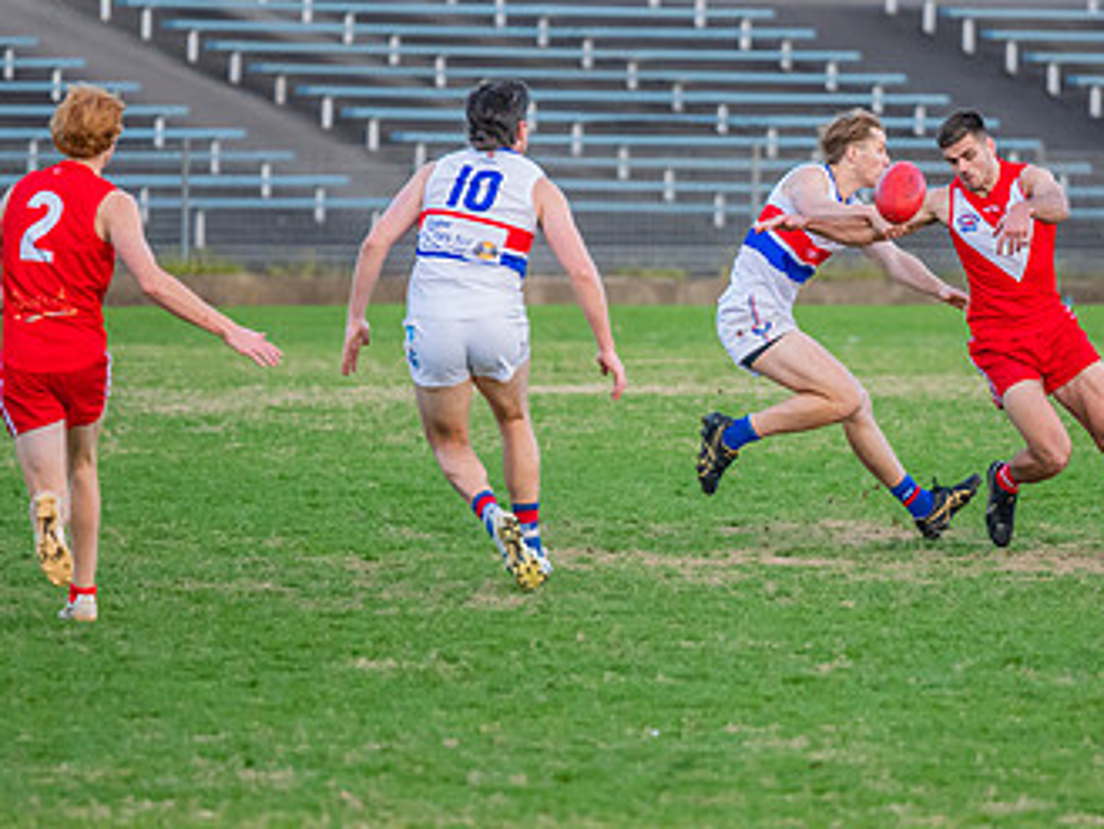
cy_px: 316
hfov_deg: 4.0
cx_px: 763
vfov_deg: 3.0
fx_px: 15888
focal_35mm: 498
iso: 1600
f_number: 2.8
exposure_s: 1/1600
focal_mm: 200
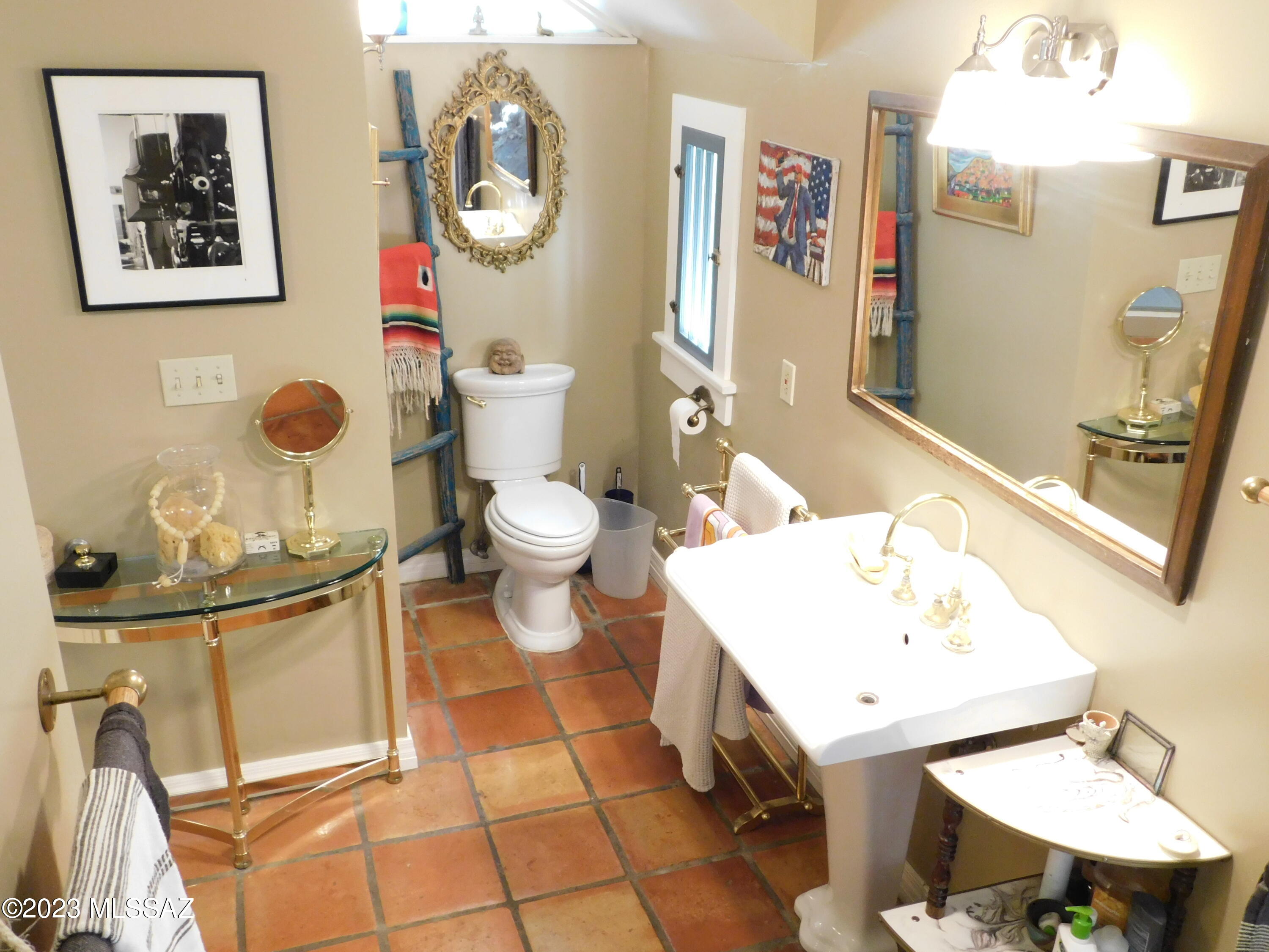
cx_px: 634
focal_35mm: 30
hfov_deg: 60.0
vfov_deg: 46.8
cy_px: 476
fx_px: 1100
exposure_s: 1/20
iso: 400
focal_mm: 5.3
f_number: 3.2
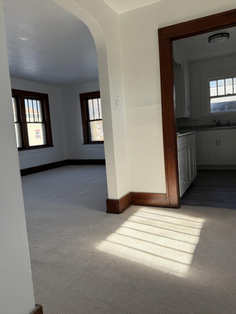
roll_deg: +3.0
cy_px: 150
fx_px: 236
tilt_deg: -3.7
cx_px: 123
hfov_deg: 53.0
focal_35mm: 26
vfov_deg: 67.3
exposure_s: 1/742
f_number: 1.78
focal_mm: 6.76
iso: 100
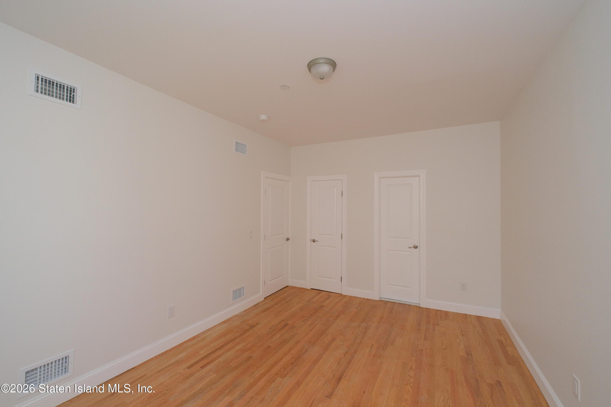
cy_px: 204
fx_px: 255
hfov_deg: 100.4
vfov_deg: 77.3
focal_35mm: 15
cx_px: 306
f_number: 7.1
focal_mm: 10
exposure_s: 1/125
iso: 800
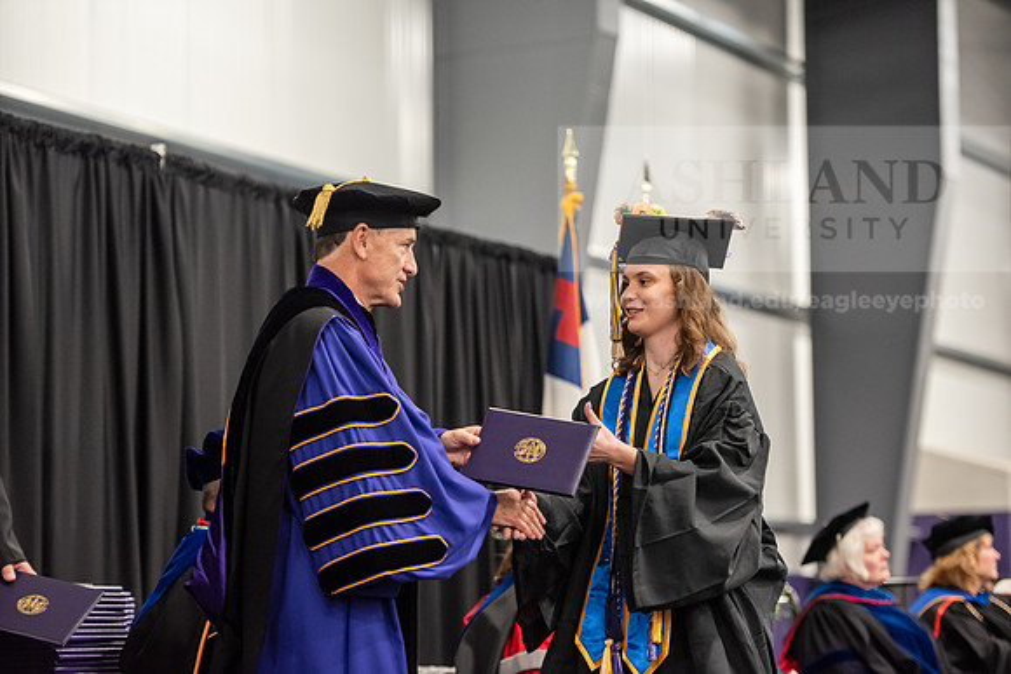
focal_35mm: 105
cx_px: 506
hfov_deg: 19.5
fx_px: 2949
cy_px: 337
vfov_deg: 13.0
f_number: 3.2
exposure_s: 1/200
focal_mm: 105
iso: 2500
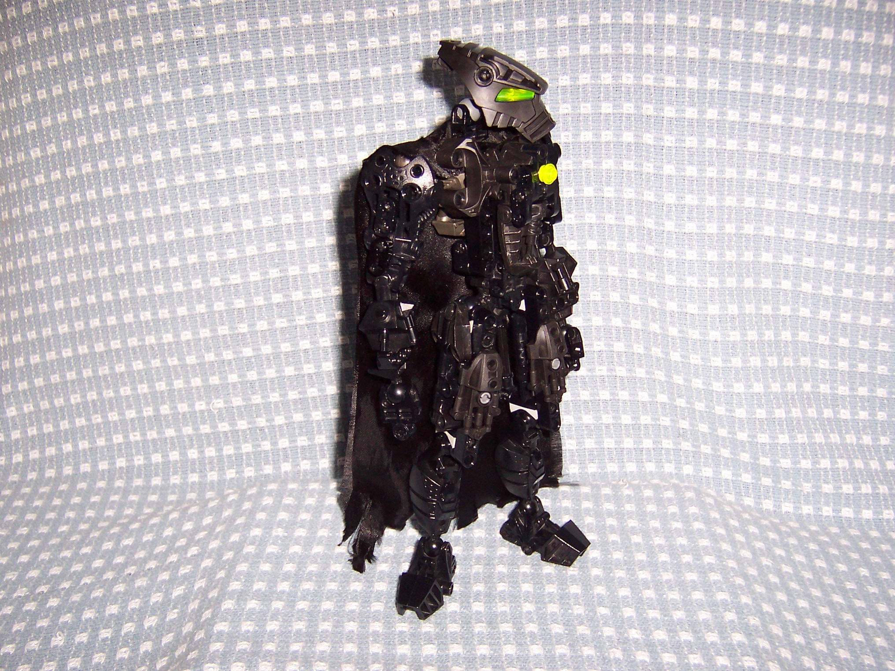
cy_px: 336
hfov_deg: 51.4
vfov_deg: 39.7
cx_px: 448
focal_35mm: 36
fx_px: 931
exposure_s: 1/60
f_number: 2.8
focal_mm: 5.6
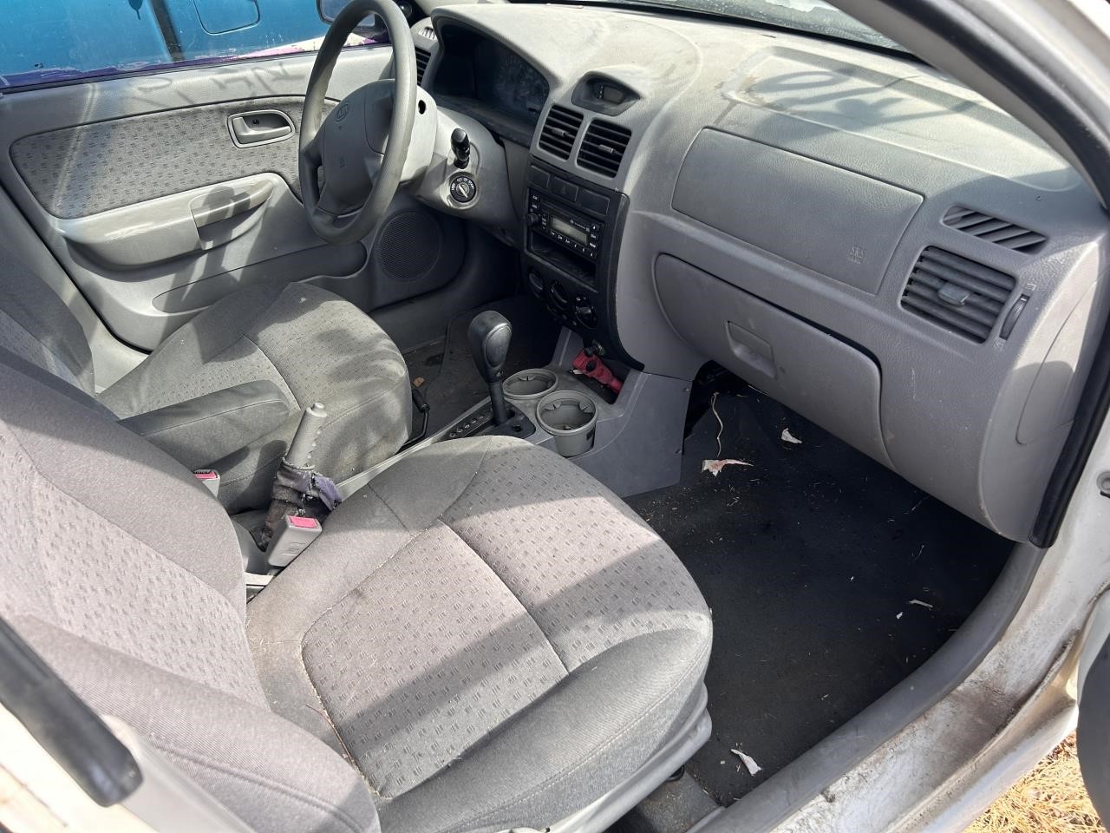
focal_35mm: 26
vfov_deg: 53.1
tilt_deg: -36.7
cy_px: 416
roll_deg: +4.0
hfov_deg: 67.3
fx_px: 834
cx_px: 555
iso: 50
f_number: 1.5
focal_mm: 5.7
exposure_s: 1/581
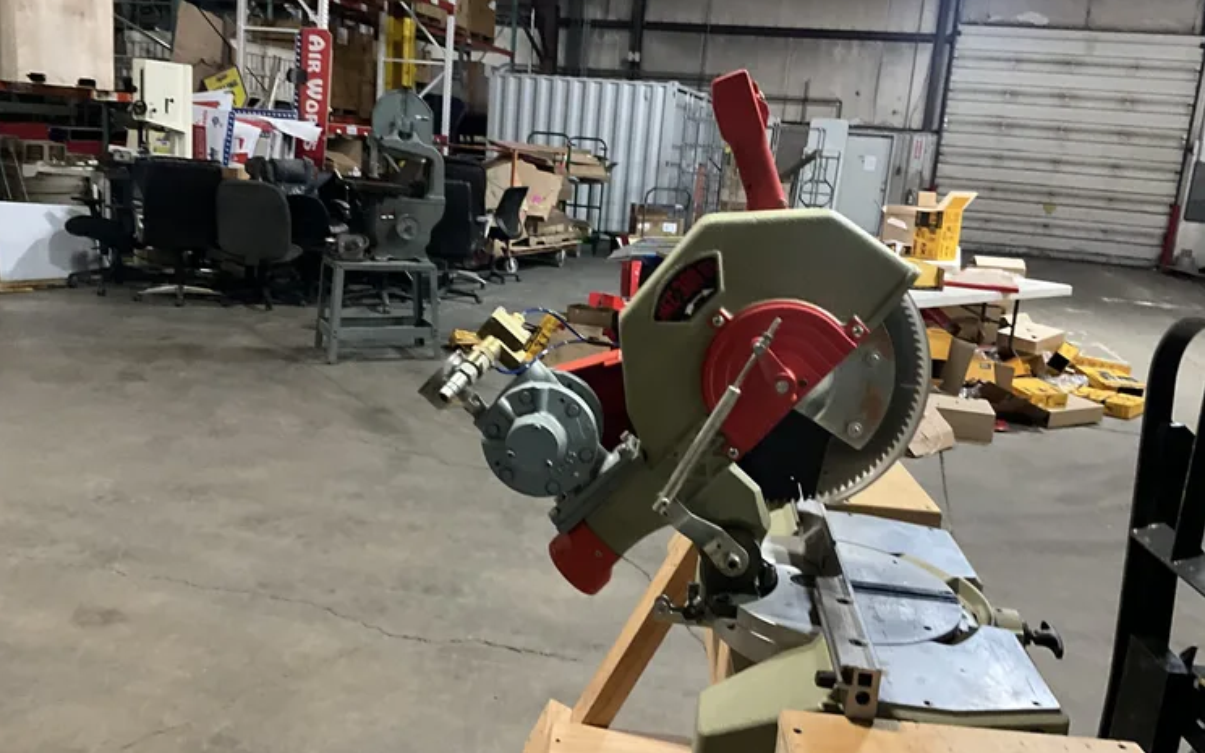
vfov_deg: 40.6
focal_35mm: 31
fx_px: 1018
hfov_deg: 61.2
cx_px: 601
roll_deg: -4.2
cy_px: 364
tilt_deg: -11.1
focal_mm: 3
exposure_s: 1/30
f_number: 1.8
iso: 400
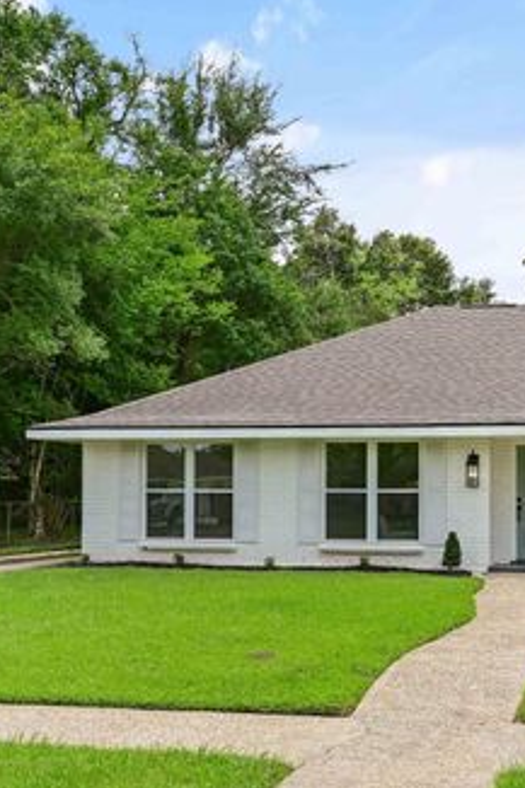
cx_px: 423
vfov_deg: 42.8
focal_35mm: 46
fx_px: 1007
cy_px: 395
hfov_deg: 28.6
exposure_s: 1/200
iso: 200
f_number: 10
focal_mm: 30
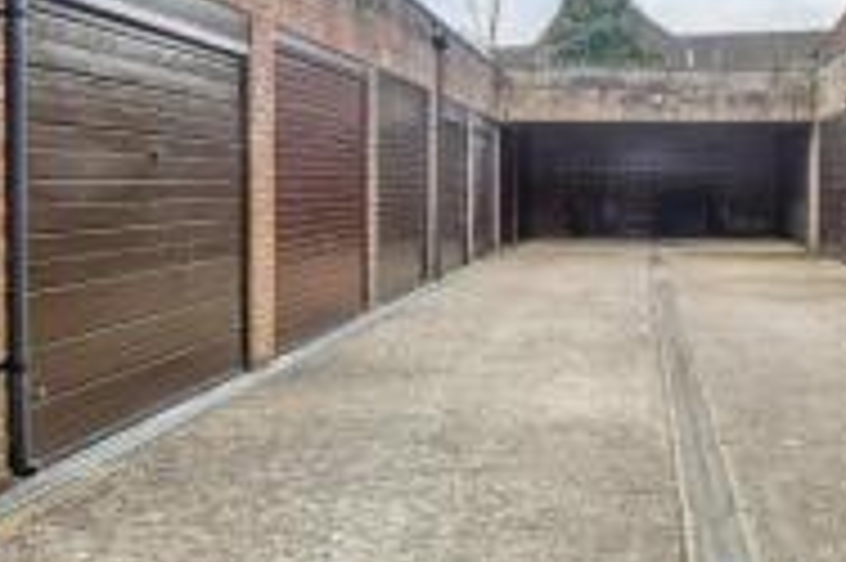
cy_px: 187
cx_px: 652
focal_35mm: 38
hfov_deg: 48.4
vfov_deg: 34.7
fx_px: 892
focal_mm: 10
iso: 160
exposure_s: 1/200
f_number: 8
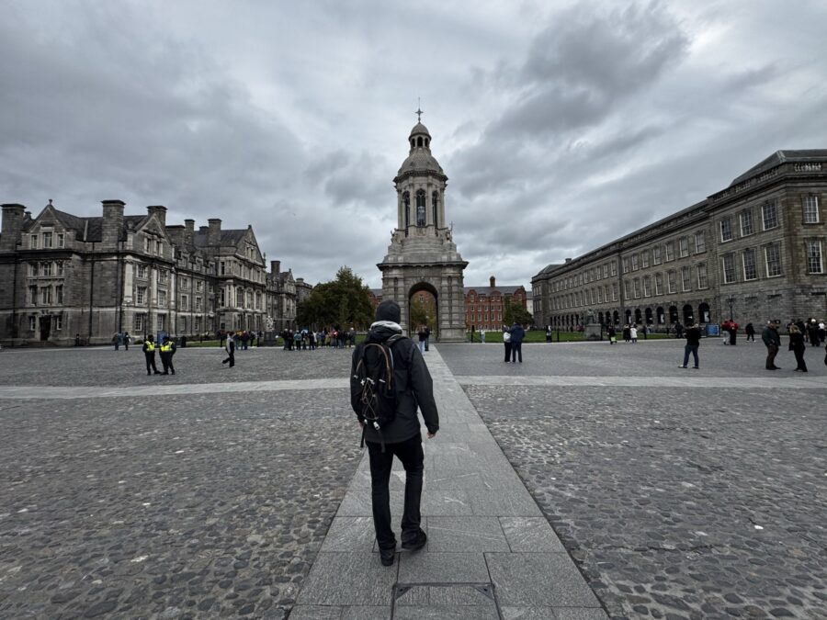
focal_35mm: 14
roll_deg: +1.1
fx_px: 334
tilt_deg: +3.2
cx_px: 414
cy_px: 310
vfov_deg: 85.7
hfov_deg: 102.1
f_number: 2.2
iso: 50
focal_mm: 2.22
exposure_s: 1/1020
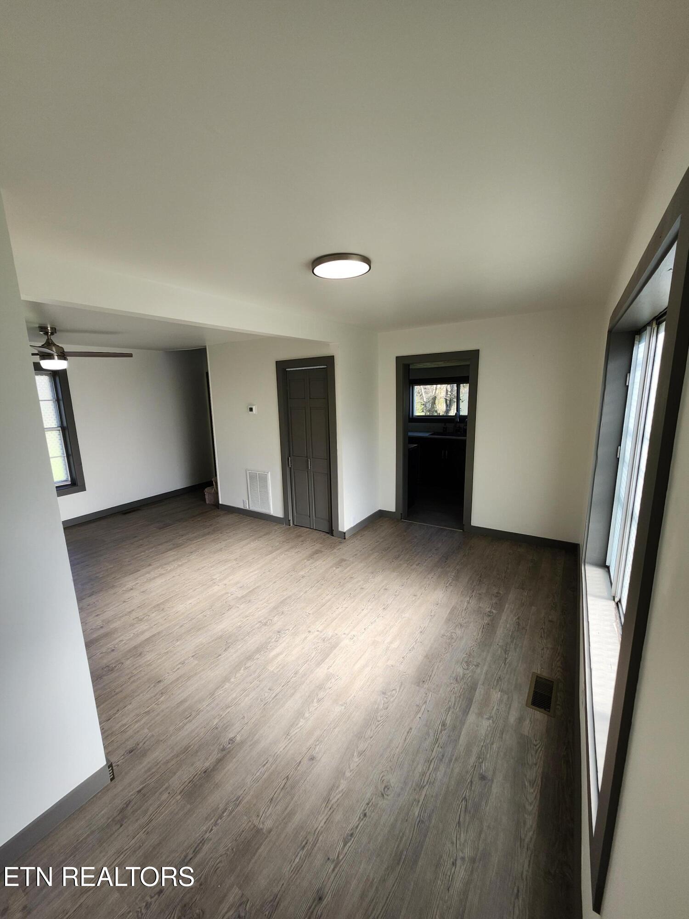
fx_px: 345
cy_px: 460
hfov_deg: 89.9
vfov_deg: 106.2
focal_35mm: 13
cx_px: 344
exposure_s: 1/162
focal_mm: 1.74
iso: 40
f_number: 2.2
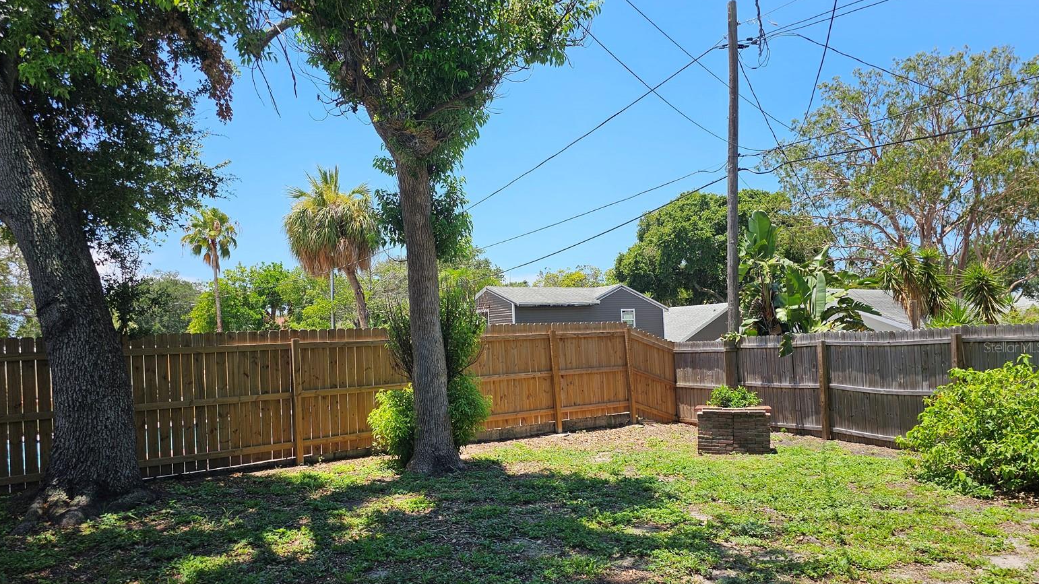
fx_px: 716
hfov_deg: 71.9
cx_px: 508
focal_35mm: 26
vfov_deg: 44.2
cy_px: 347
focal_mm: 6.3
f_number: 1.7
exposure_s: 1/503
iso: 10
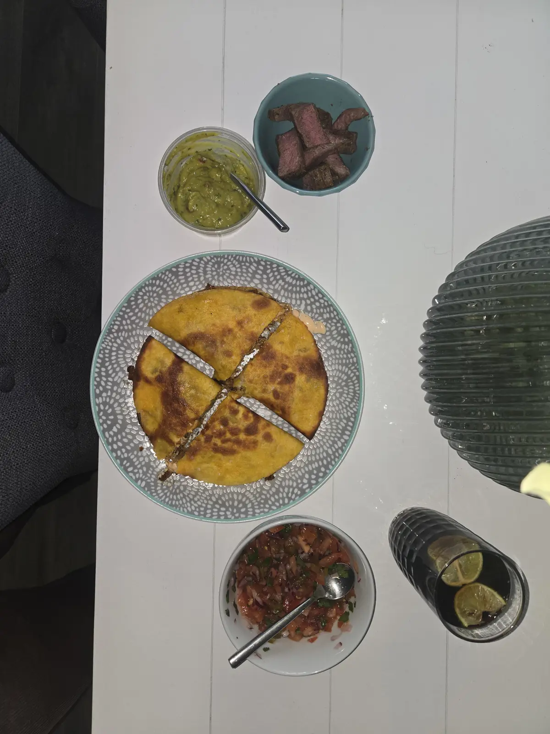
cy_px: 367
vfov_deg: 73.9
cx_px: 275
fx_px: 487
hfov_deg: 58.9
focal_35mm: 23
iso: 32
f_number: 1.8
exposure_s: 1/50
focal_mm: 5.4
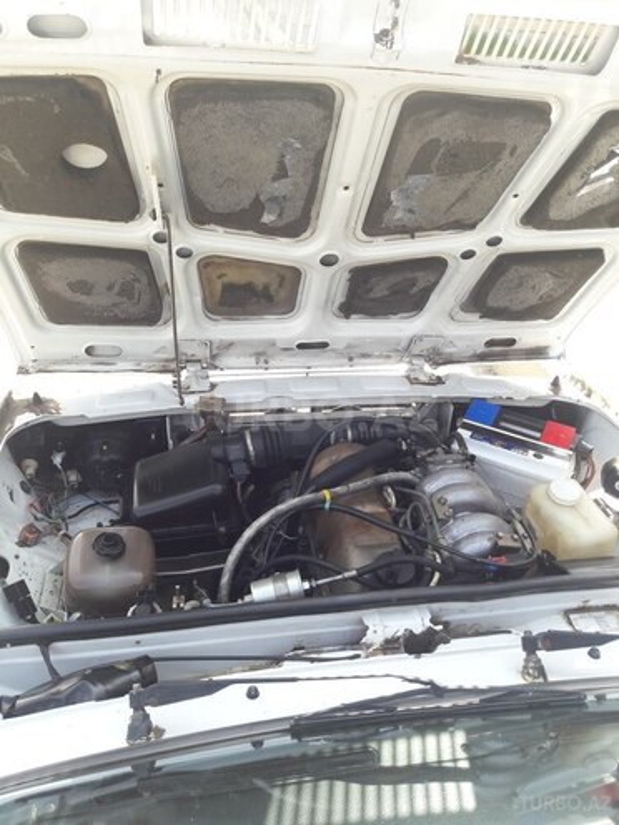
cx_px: 310
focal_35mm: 28
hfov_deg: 49.7
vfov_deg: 63.4
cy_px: 412
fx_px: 668
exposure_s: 1/238
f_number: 1.9
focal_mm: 3.7
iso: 40
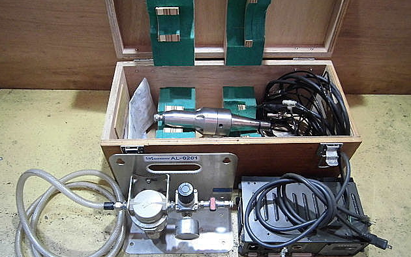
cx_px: 203
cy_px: 134
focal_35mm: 28
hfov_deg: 66.5
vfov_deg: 44.5
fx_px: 314
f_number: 2.8
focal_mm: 4.7
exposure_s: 1/15
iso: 400
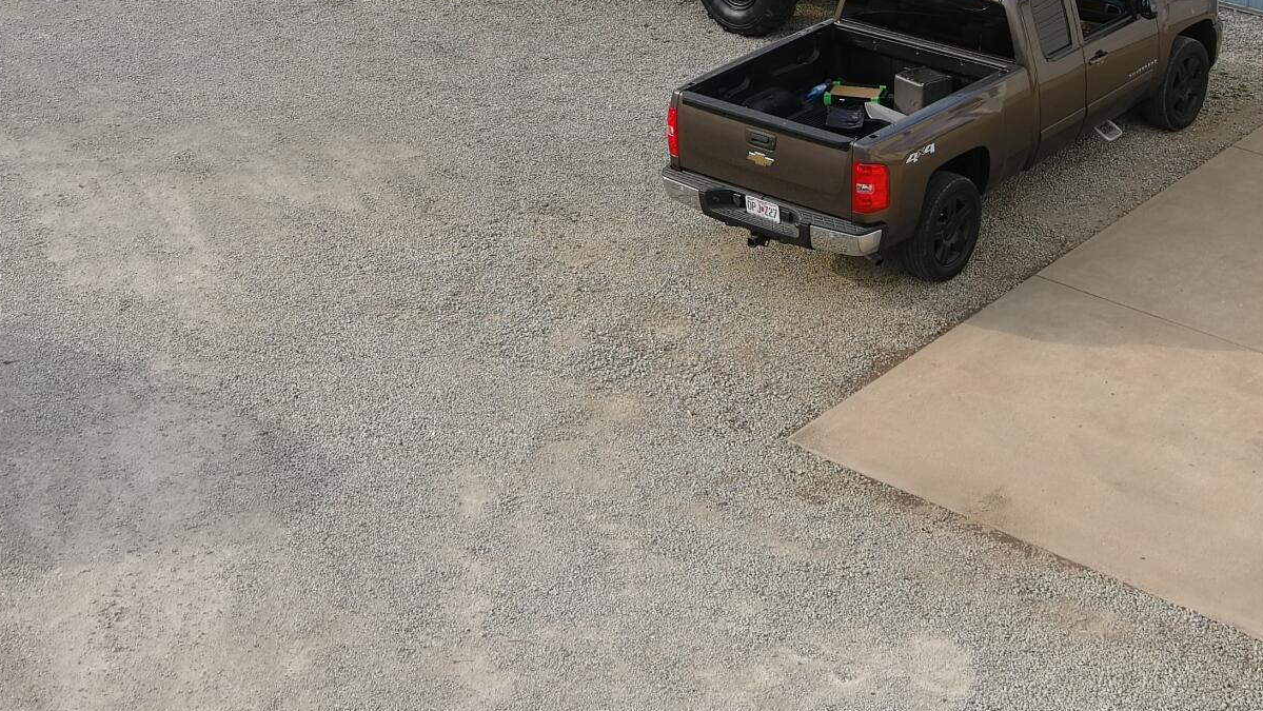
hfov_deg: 27.9
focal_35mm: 76
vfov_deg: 15.2
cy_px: -187
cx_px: 640
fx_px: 2546
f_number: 2.8
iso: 100
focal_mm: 10.57
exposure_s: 1/640
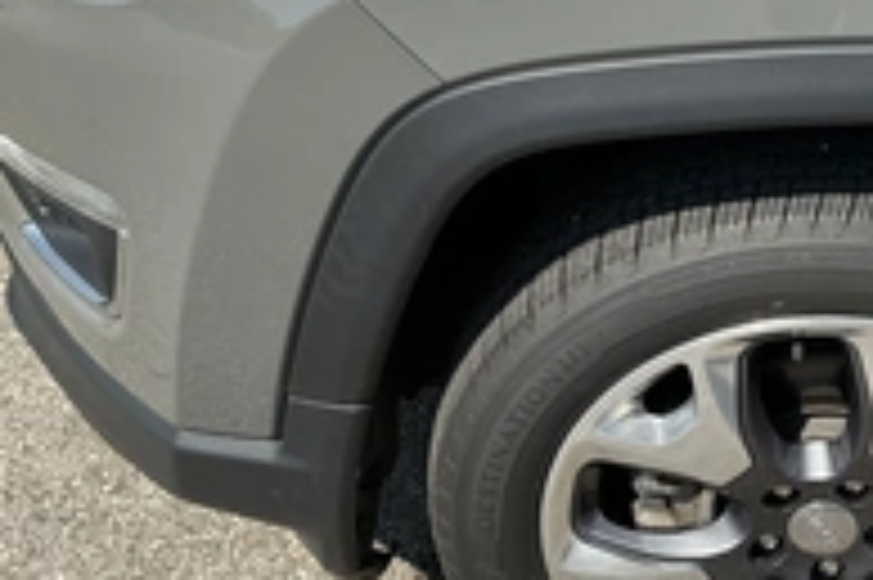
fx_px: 1454
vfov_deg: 22.6
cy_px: 247
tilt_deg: -34.9
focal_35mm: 60
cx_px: 828
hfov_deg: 31.4
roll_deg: -2.7
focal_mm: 3
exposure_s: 1/1279
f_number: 1.8
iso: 25
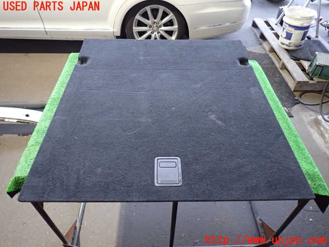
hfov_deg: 69.4
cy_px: 124
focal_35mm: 25
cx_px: 164
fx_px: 238
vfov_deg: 54.9
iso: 640
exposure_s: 1/30
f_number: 2
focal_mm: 4.5
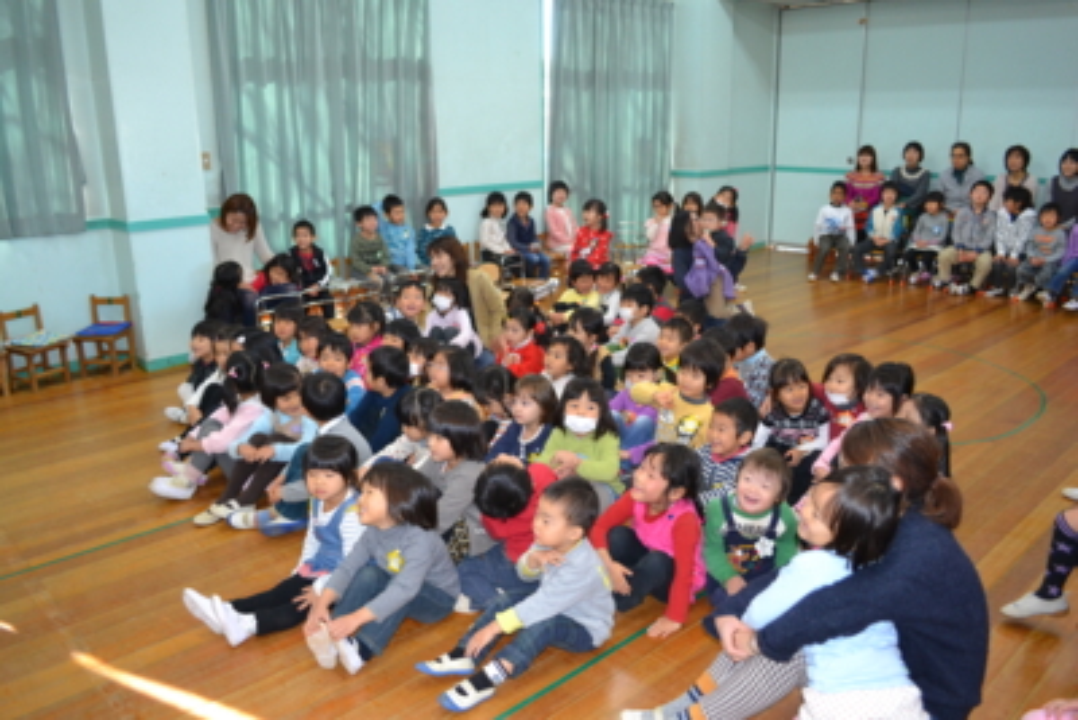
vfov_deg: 48.0
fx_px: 809
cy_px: 360
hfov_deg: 67.4
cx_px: 539
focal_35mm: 27
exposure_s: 1/60
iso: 900
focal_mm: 18
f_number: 3.5
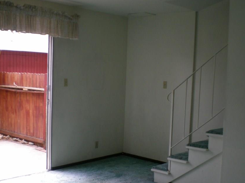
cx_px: 109
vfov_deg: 29.6
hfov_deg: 38.9
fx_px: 347
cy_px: 110
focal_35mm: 49
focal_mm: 6.3
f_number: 3.1
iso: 122
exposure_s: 1/56.5
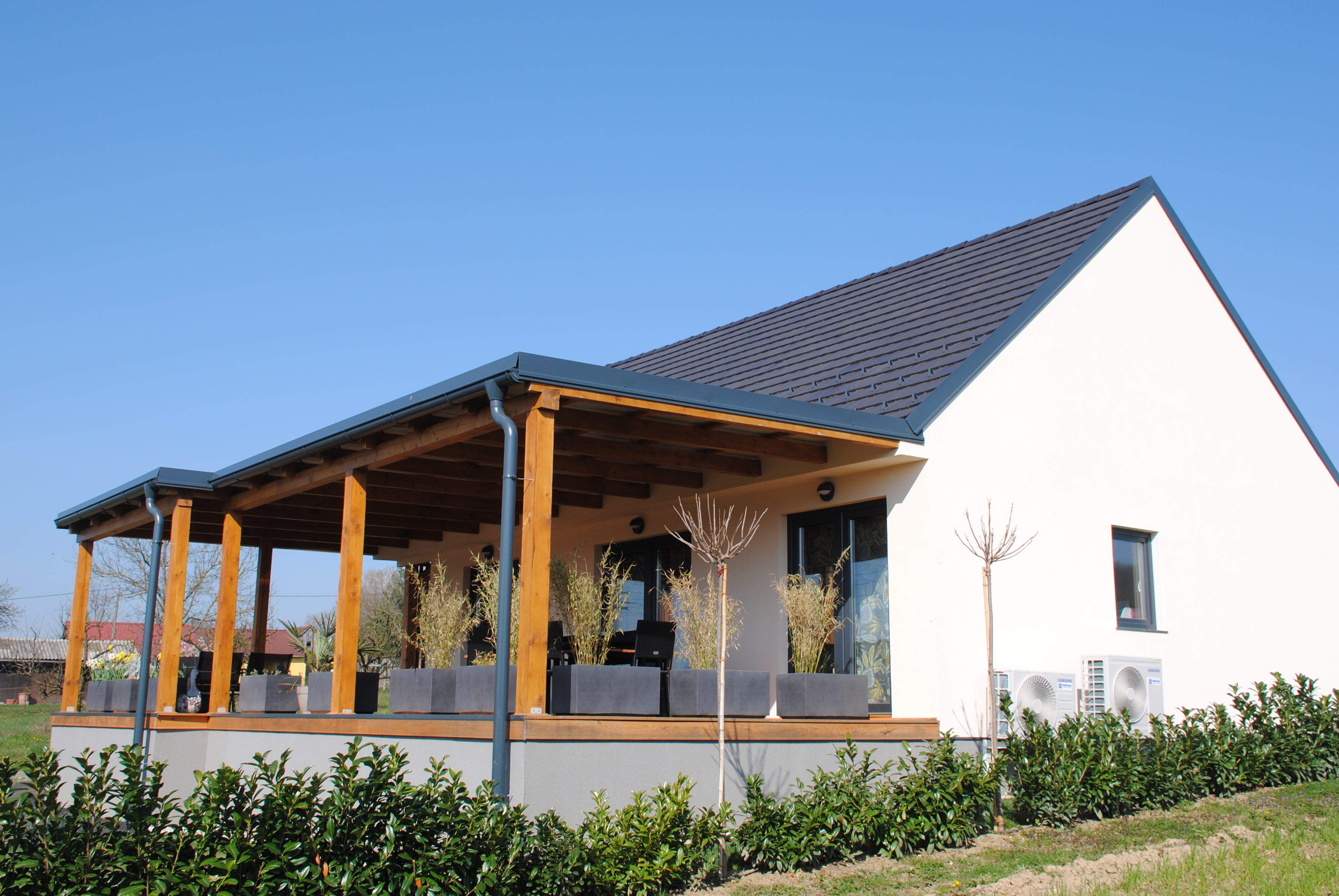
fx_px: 1398
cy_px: 416
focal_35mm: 38
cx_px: 680
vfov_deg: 35.5
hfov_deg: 51.2
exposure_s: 1/250
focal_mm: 23
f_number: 8
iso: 100
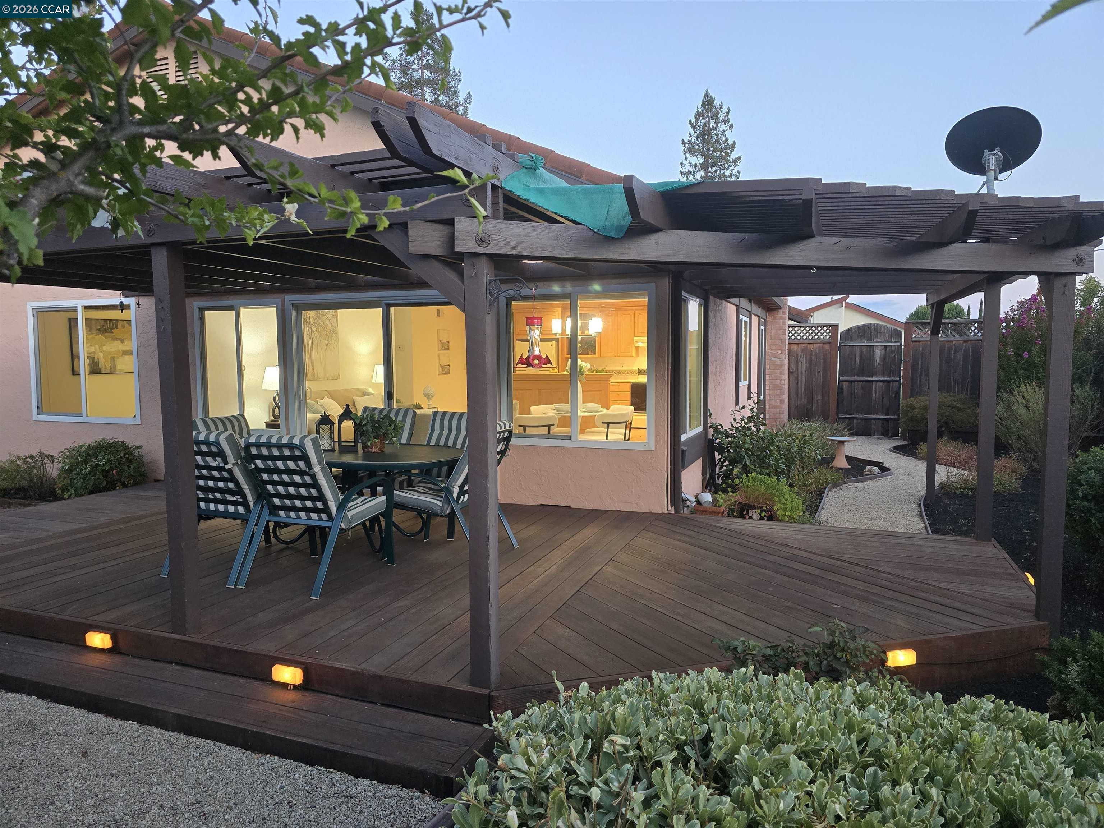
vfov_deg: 58.9
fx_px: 734
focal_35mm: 23
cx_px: 552
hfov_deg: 73.9
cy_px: 414
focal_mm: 6.3
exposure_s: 1/120
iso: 640
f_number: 1.7
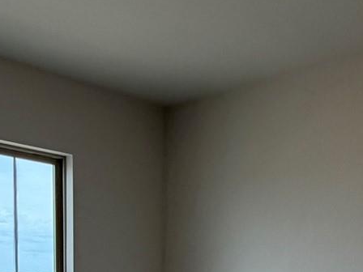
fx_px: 671
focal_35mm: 64
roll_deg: -2.0
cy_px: 398
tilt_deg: -8.1
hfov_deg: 30.1
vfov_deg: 20.0
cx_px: 227
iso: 64
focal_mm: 2.22
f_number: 2.2
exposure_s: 1/120
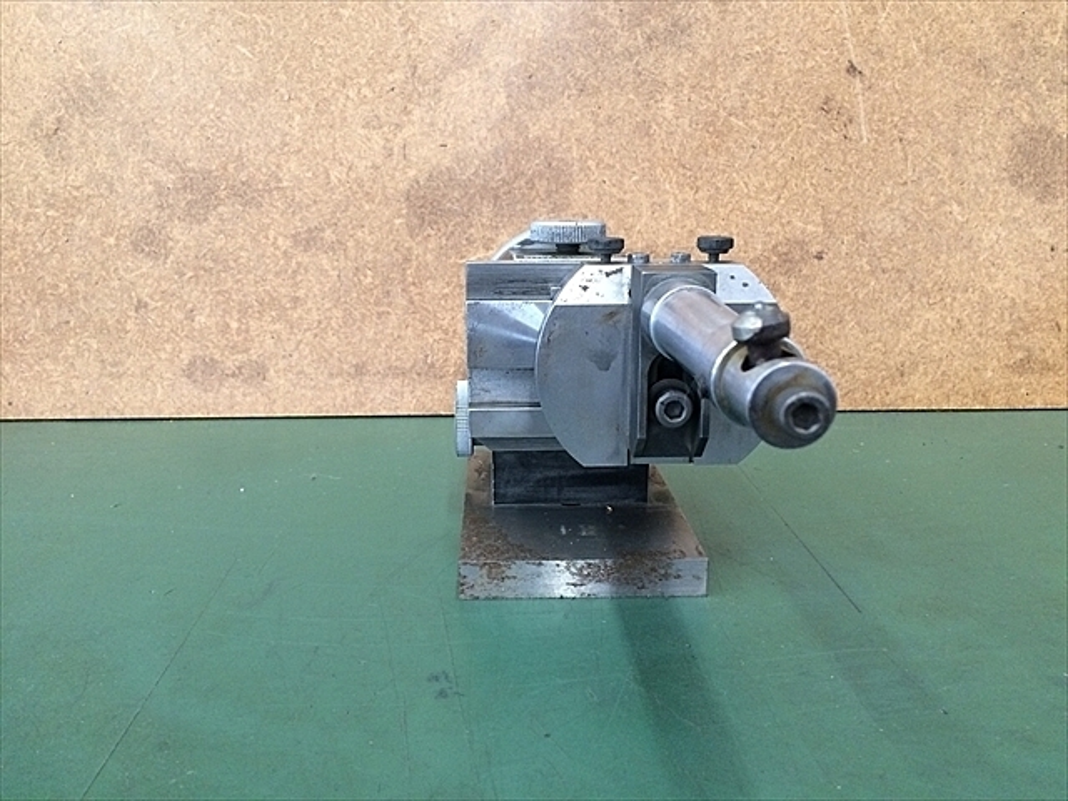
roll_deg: +0.4
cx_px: 534
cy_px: 400
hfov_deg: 61.7
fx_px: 895
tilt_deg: -13.4
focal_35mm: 29
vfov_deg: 48.2
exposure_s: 1/30
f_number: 2.2
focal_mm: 4.15
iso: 200
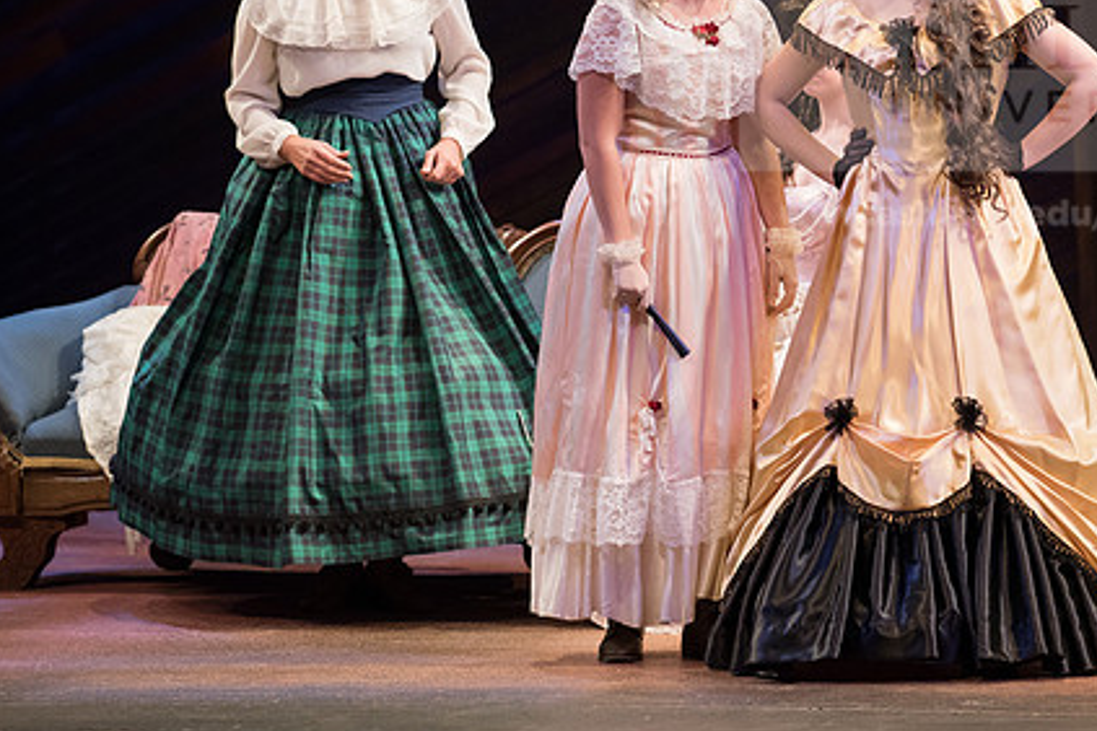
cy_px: 268
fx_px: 12523
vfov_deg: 3.3
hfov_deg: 5.0
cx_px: 661
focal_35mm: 411
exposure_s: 1/400
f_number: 4.5
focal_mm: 300
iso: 3200
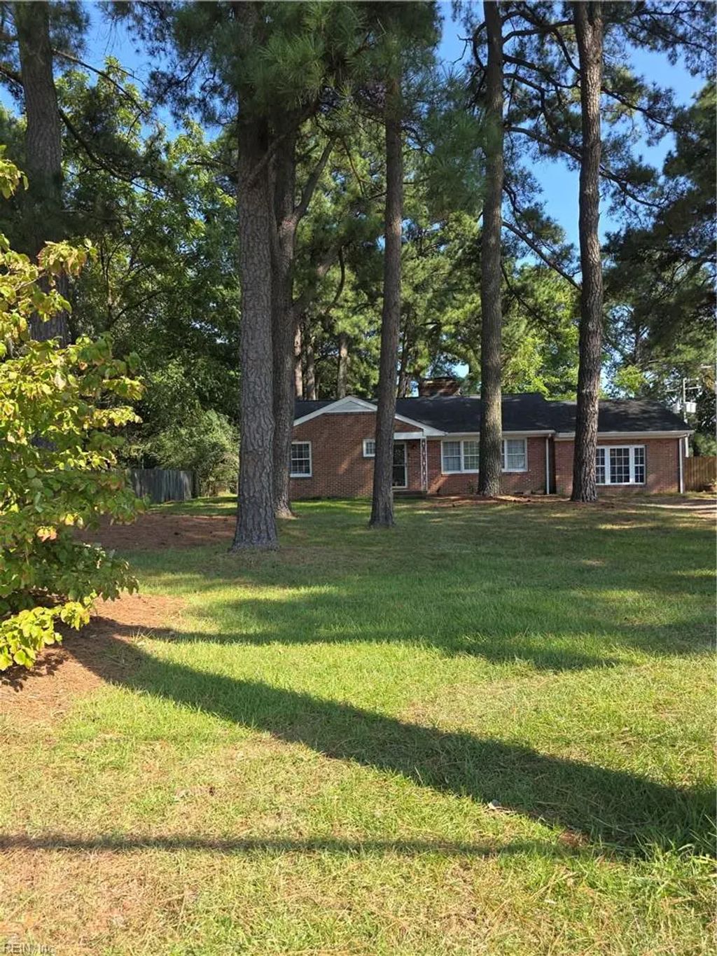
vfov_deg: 73.9
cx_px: 358
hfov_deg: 58.9
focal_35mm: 23
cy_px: 478
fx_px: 635
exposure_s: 1/278
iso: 12
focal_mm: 6.3
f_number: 1.7
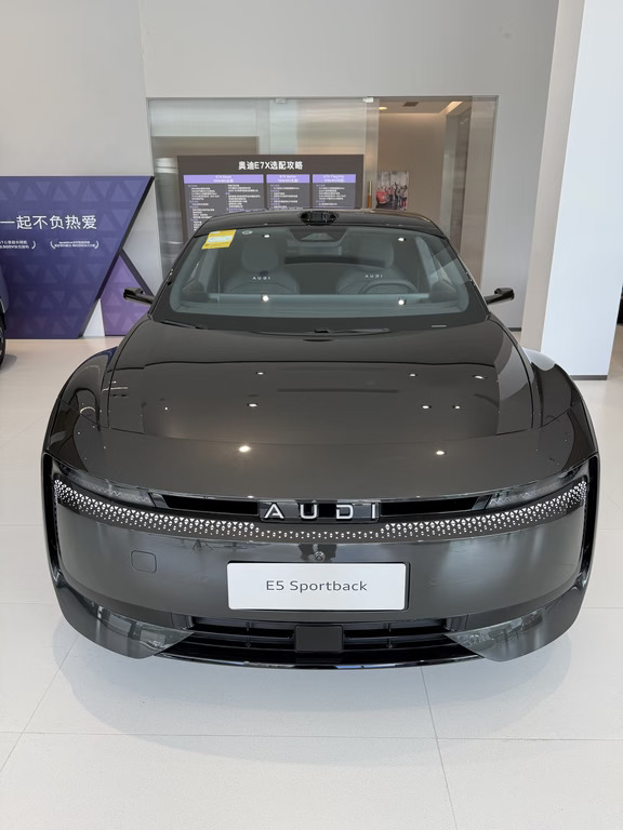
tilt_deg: -17.5
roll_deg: -0.4
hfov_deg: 56.8
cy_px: 415
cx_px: 312
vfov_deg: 71.6
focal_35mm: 24
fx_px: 576
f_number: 1.78
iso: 64
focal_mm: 6.76
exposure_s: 1/137
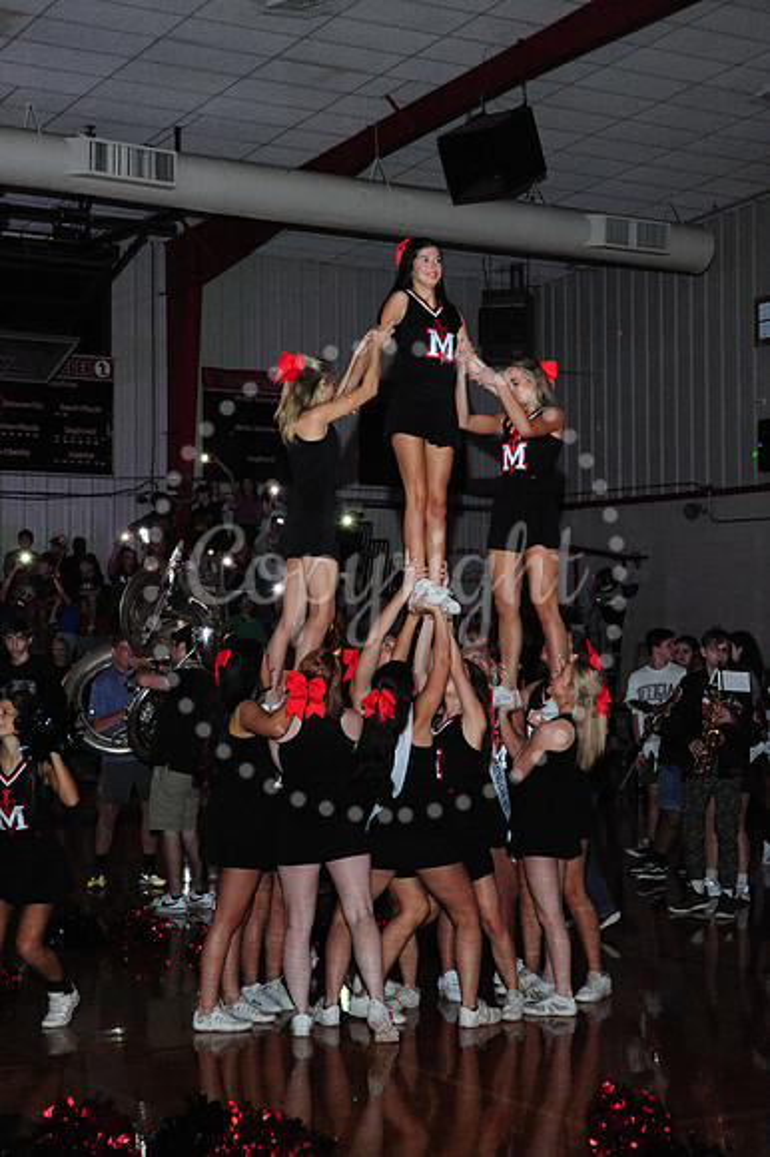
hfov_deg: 19.4
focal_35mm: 70
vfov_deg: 28.9
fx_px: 2248
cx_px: 385
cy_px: 578
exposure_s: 1/60
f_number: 5.6
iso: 6400
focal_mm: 70
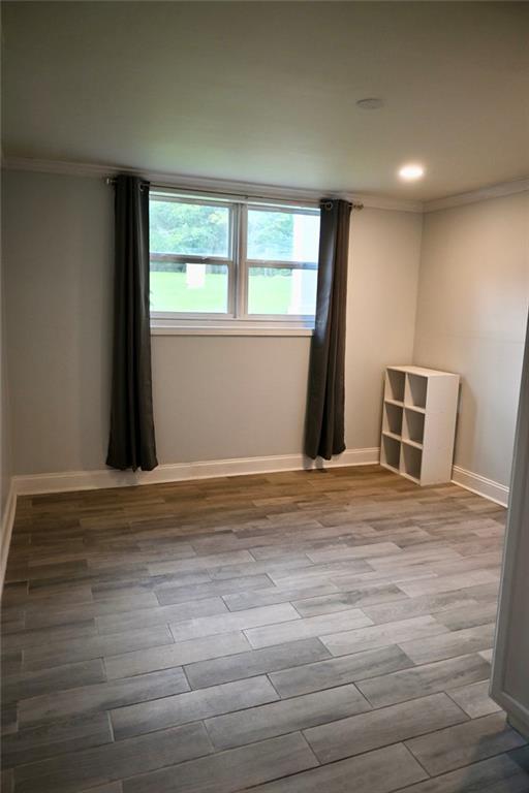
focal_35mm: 26
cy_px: 396
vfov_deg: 68.9
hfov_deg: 49.1
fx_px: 579
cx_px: 264
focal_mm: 17.5
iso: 400
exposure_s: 1/125
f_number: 3.5
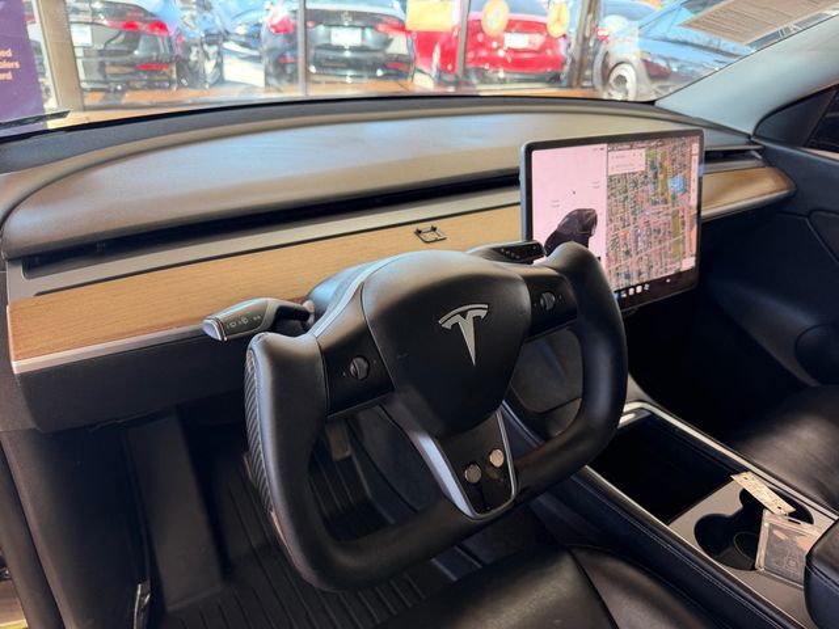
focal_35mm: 24
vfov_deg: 56.8
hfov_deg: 71.6
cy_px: 314
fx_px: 582
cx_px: 420
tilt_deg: -28.6
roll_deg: -3.2
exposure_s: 1/60
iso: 100
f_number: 1.78
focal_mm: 6.76
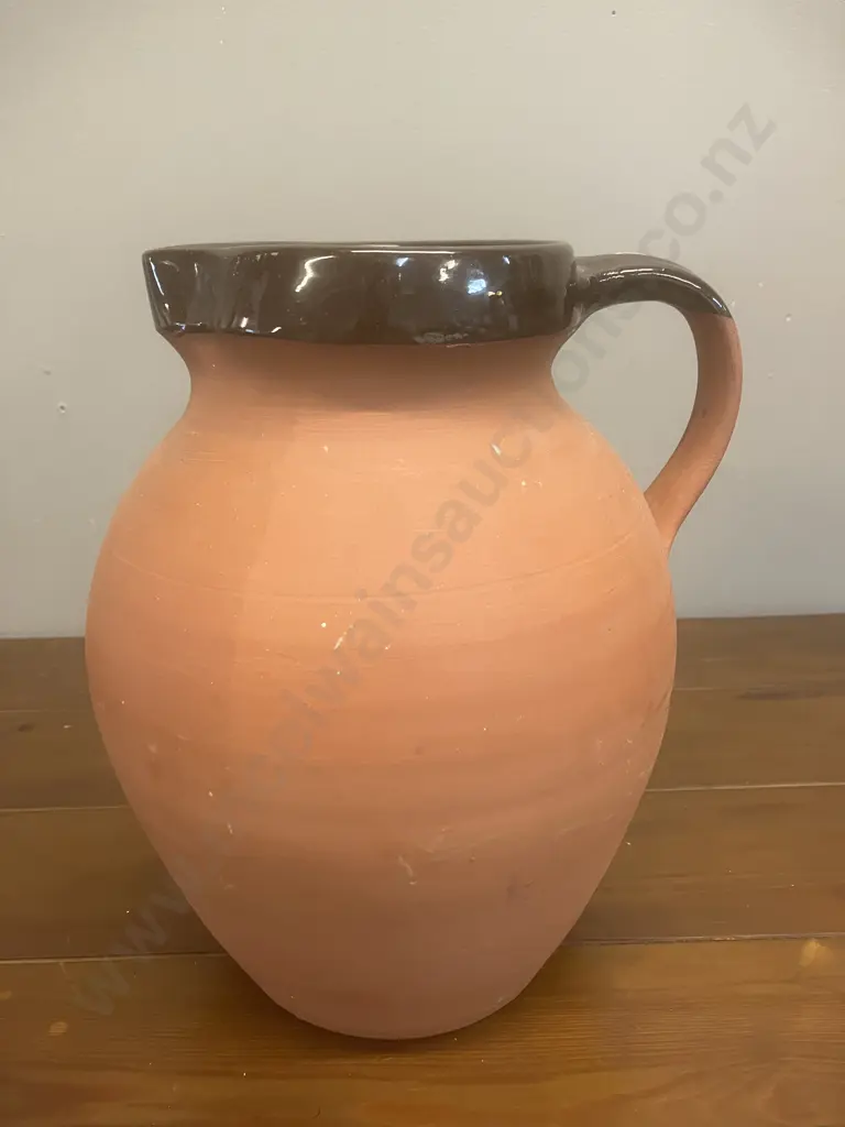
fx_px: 911
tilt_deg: -18.8
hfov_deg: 49.7
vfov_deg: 63.4
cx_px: 422
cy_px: 564
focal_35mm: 28
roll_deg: +2.4
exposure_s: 1/50
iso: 250
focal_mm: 3.99
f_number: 1.8
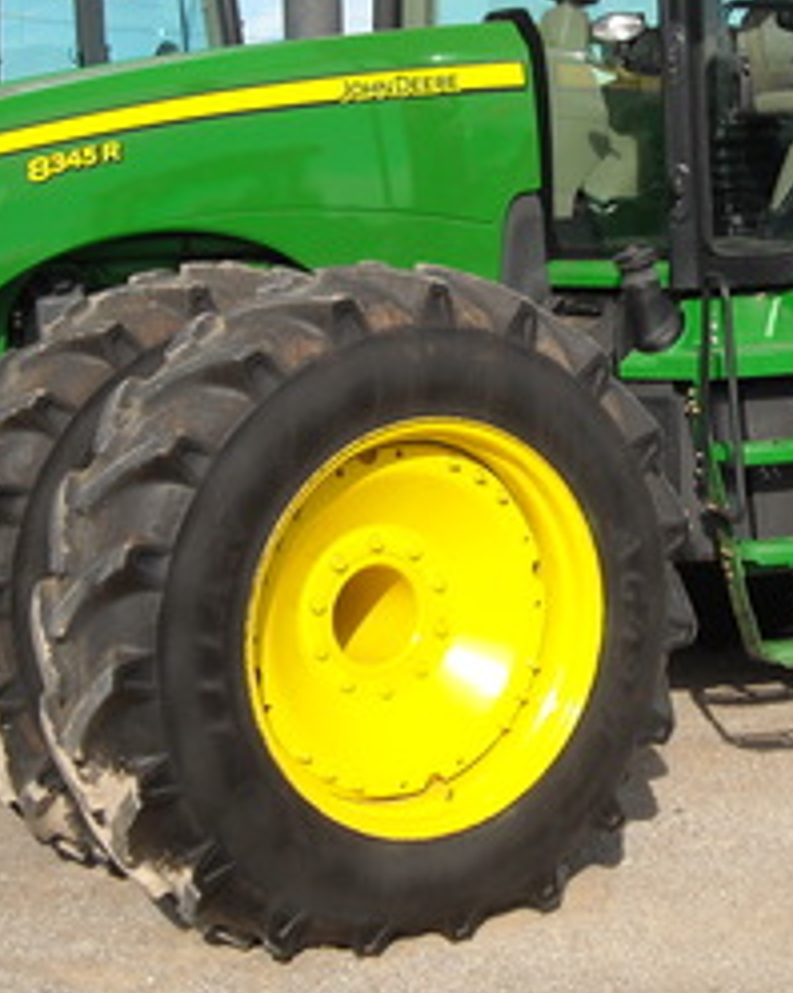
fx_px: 2203
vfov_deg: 25.3
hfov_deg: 20.4
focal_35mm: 75
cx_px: 493
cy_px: 348
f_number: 5.6
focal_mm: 5.7
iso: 77
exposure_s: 1/250
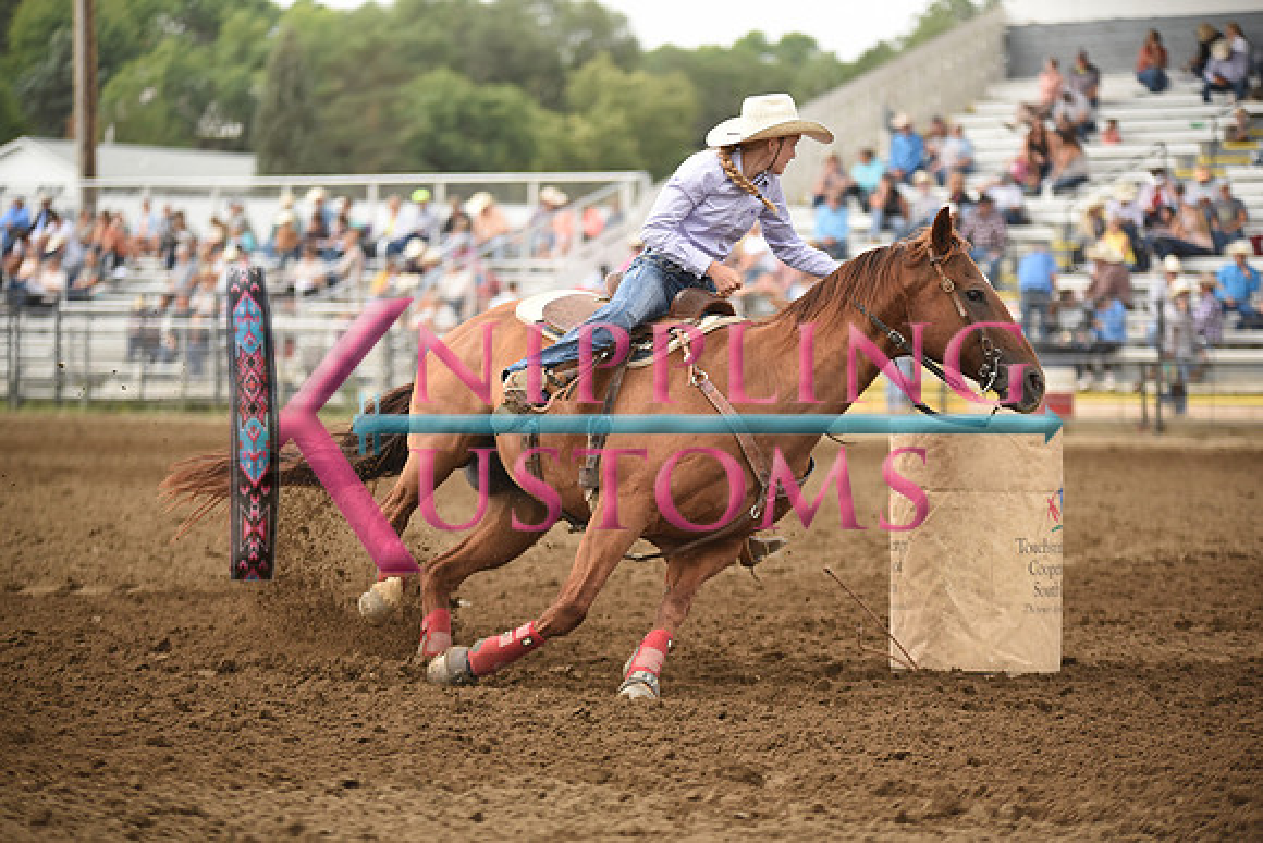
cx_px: 632
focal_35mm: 140
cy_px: 422
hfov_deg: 14.7
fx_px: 4913
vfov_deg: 9.8
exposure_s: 1/4000
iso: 800
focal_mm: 140
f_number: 2.8
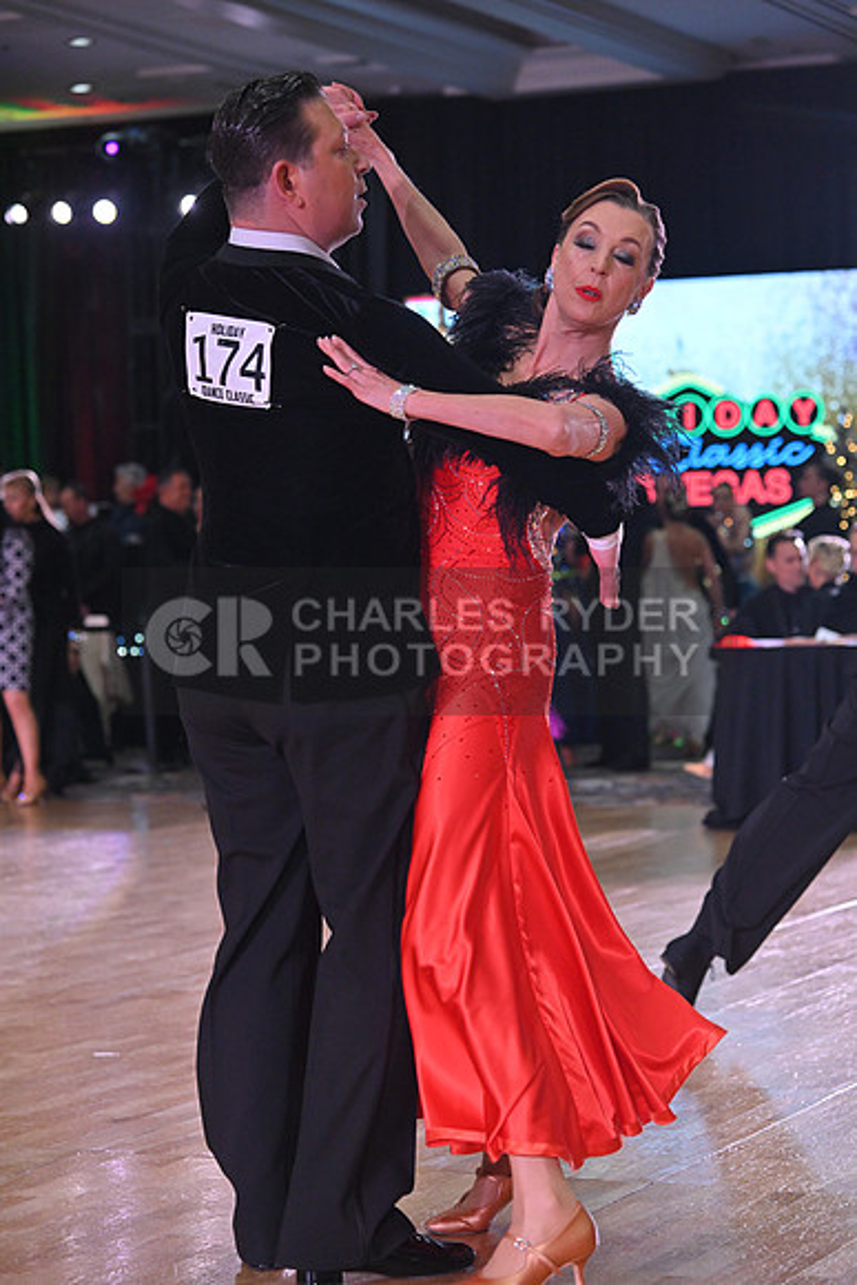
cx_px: 428
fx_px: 3390
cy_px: 642
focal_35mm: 95
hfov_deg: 14.4
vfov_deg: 21.5
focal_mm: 95
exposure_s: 1/400
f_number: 5
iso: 2500
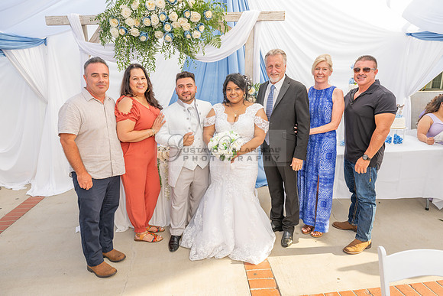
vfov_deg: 53.2
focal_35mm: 24
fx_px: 295
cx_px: 222
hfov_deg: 73.7
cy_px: 148
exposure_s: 1/125
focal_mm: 24
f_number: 5.6
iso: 200
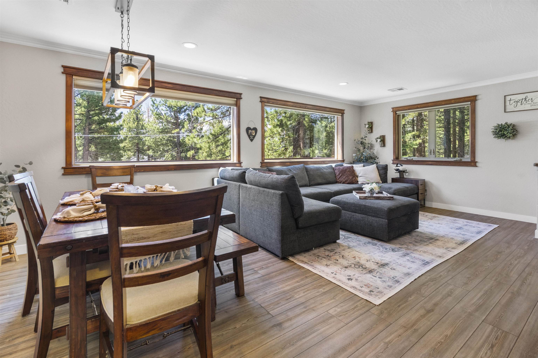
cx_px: 269
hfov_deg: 96.7
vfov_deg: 73.7
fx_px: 239
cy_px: 179
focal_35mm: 16
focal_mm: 16
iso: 400
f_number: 7.1
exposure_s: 5
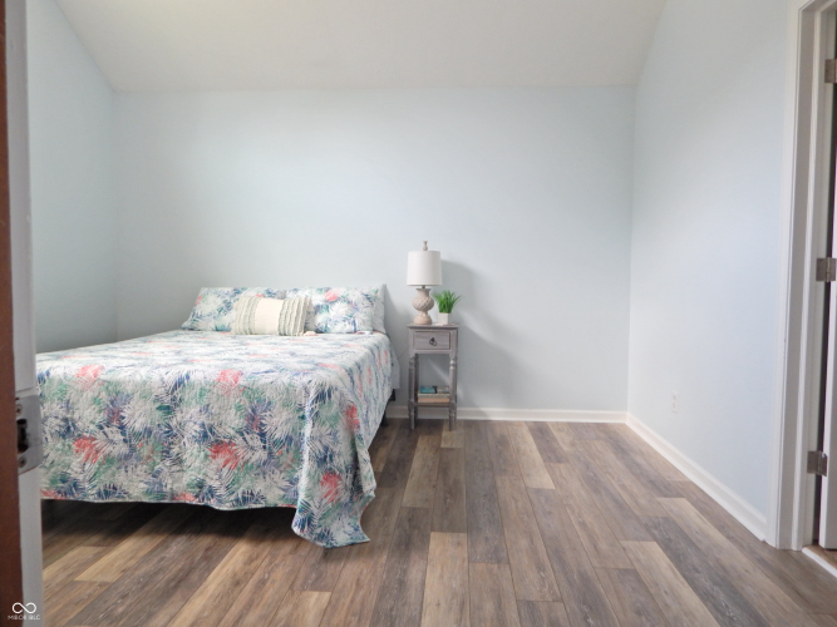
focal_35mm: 22
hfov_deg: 76.4
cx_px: 418
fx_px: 532
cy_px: 314
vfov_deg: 61.1
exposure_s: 1/30
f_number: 3
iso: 125
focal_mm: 4
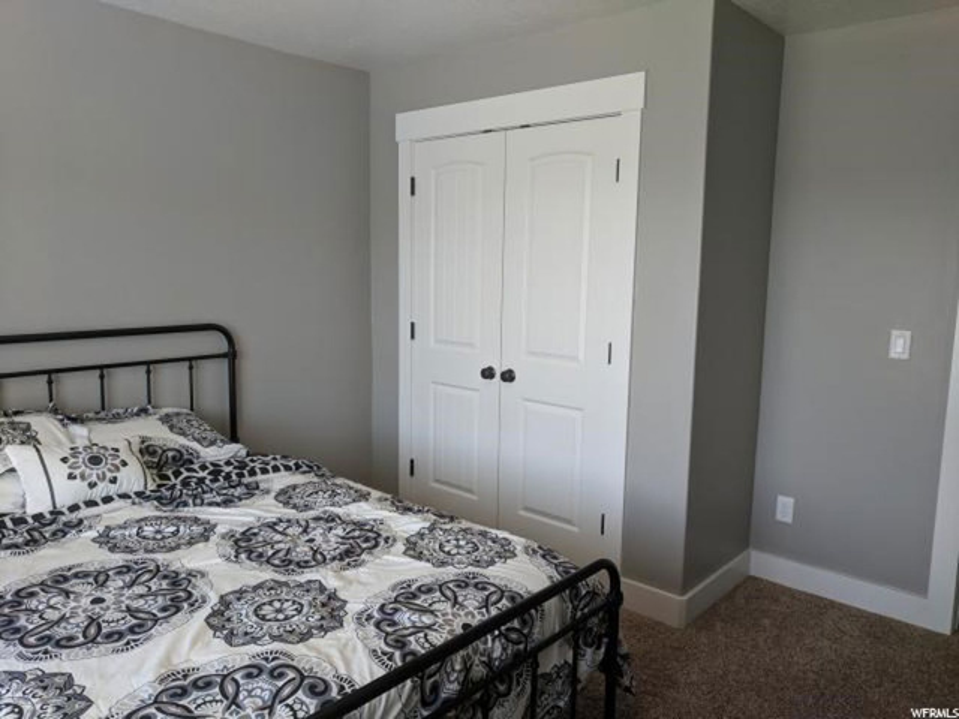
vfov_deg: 53.1
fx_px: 720
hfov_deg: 67.3
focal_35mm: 26
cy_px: 360
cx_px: 480
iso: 95
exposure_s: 1/120
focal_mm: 4.67
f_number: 2
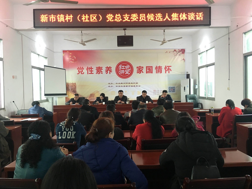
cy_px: 94
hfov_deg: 61.7
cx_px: 126
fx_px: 211
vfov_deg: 48.2
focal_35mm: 29
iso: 160
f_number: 2.2
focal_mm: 4.15
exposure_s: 1/33
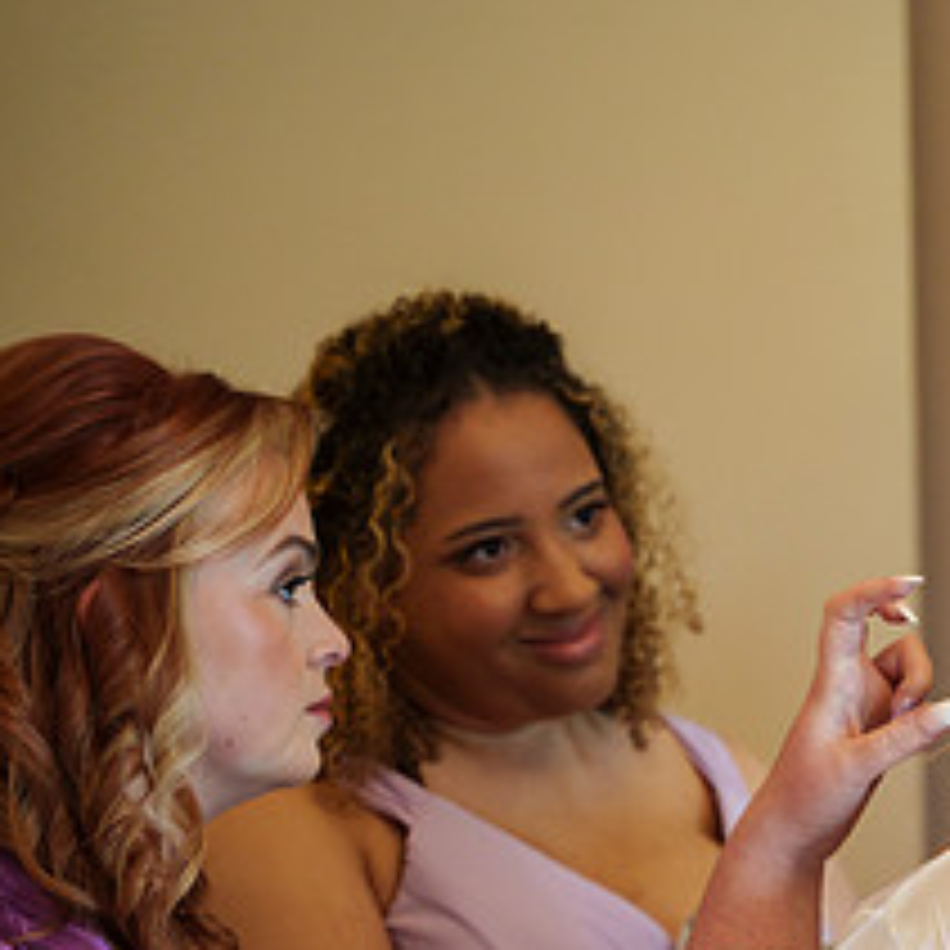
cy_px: 867
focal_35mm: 175
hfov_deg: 9.8
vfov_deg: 9.9
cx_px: 1265
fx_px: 5434
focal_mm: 75
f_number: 2.8
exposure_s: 1/125
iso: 800
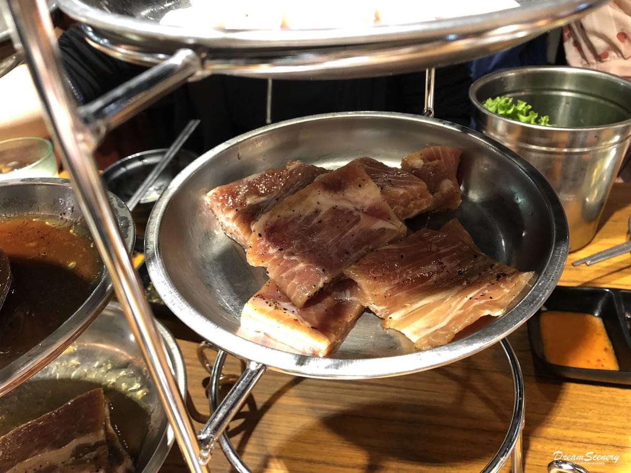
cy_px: 236
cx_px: 316
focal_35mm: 28
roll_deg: +5.4
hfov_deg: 63.4
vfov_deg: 49.7
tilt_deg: -37.1
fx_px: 510
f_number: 1.8
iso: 100
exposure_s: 1/11
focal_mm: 3.99
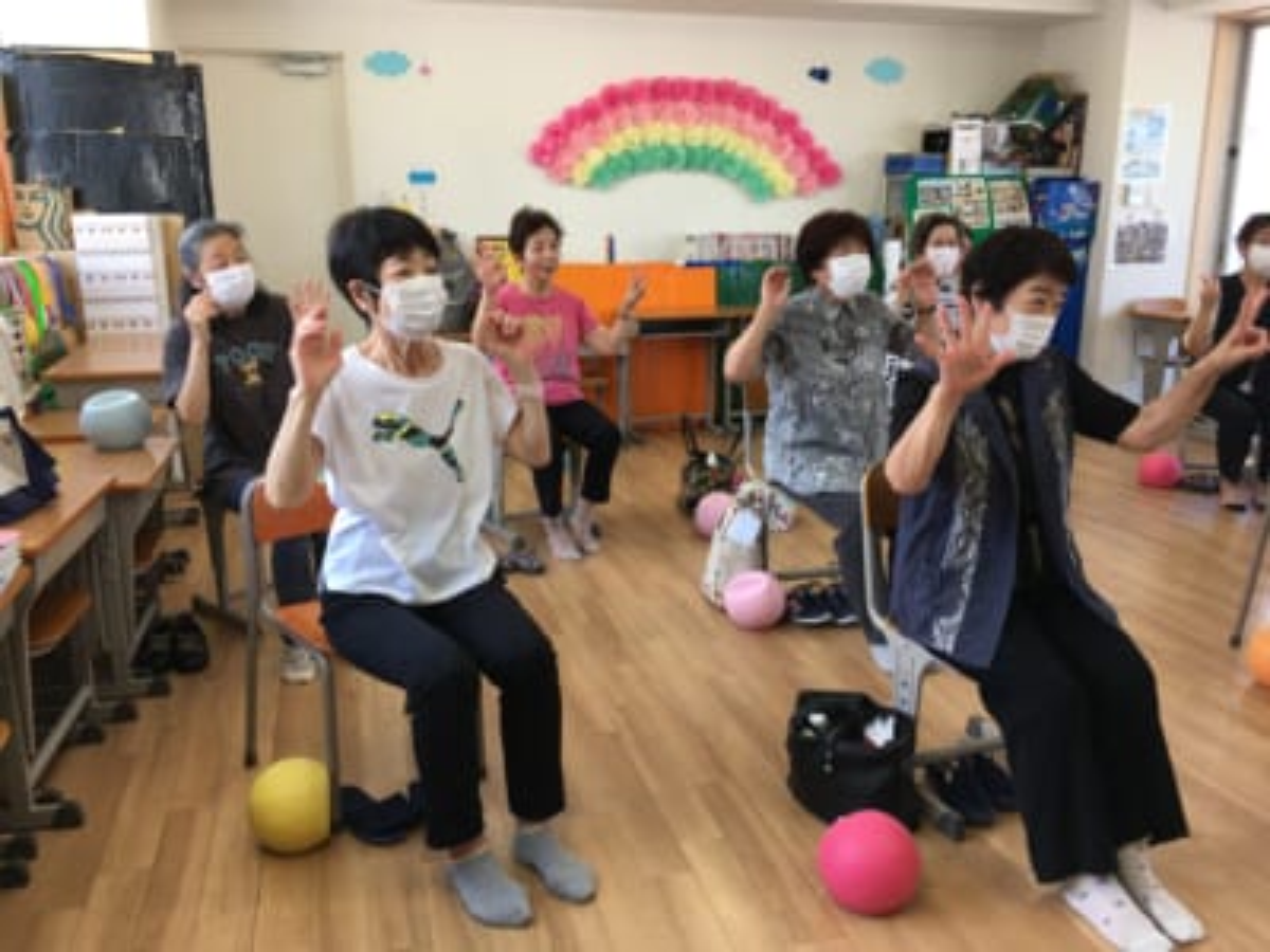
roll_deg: +0.5
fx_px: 1064
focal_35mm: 29
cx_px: 635
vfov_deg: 48.2
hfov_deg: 61.7
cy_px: 476
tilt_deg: -13.2
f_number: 2.2
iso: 32
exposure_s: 1/60
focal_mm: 4.15
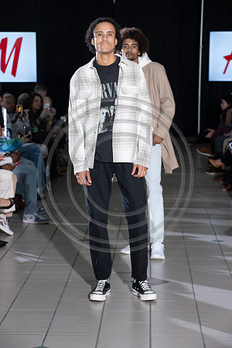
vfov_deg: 20.0
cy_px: 174
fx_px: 986
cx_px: 116
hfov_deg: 13.4
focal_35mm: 102
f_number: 7.1
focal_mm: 102
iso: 1250
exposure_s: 1/125
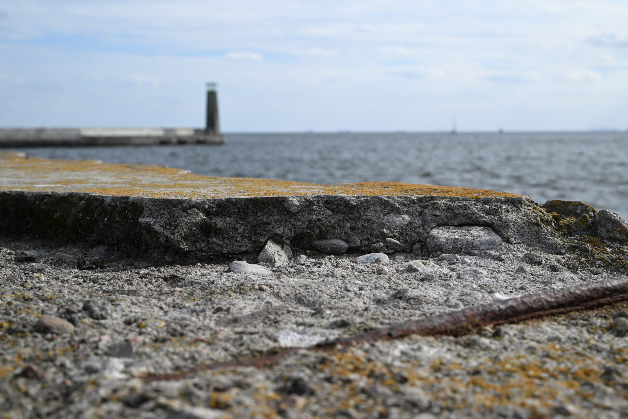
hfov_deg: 37.5
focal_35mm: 53
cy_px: 210
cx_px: 314
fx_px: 925
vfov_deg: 25.5
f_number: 11
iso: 100
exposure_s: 1/200
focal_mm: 53
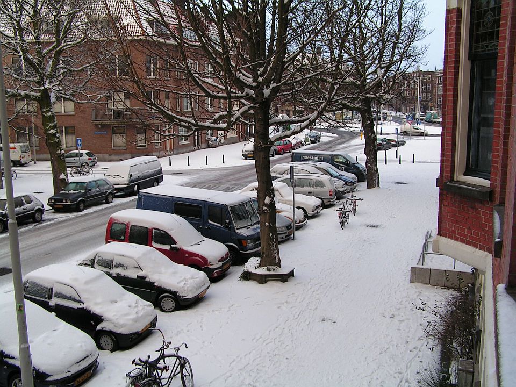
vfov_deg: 37.7
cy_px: 194
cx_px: 258
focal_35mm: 38
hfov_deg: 49.0
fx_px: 566
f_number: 4
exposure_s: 1/40
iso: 50
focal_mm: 6.3
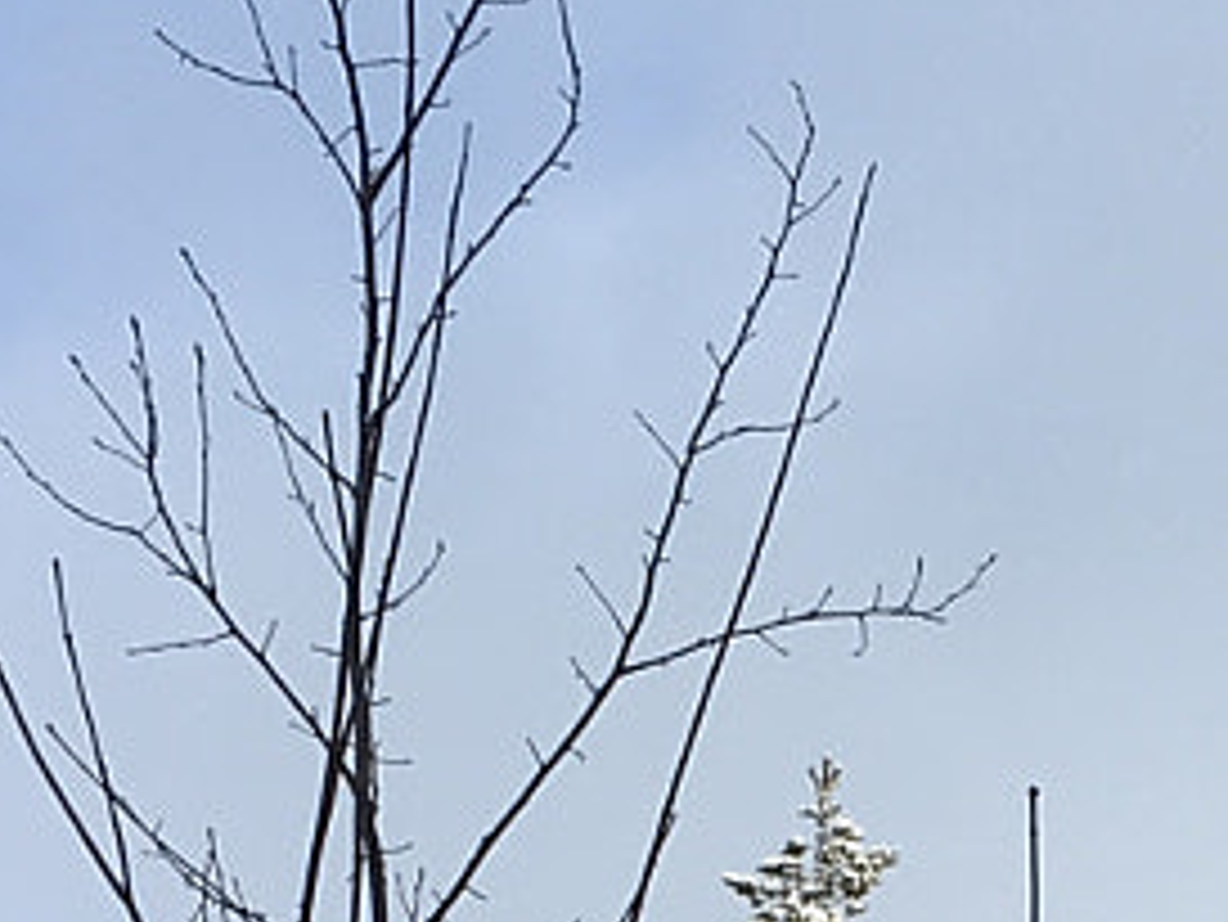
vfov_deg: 8.1
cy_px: 2096
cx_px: 1322
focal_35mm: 170
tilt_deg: +14.1
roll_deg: -1.1
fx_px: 6033
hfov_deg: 11.5
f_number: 2.2
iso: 25
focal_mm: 4.15
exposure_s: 1/884
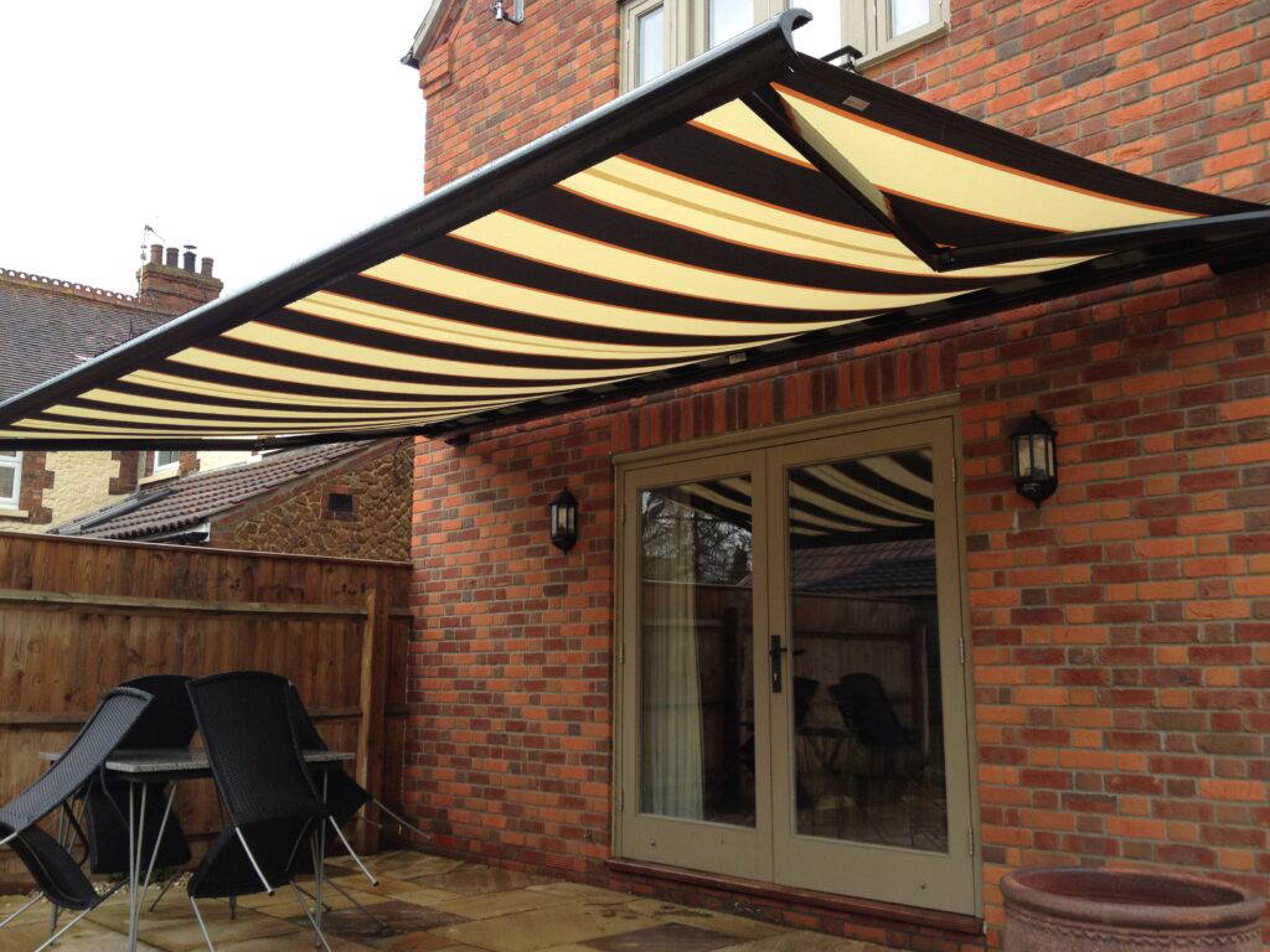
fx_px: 1284
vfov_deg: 40.7
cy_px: 476
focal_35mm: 35
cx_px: 635
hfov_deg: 52.6
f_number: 2.4
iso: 64
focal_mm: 4.28
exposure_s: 1/265
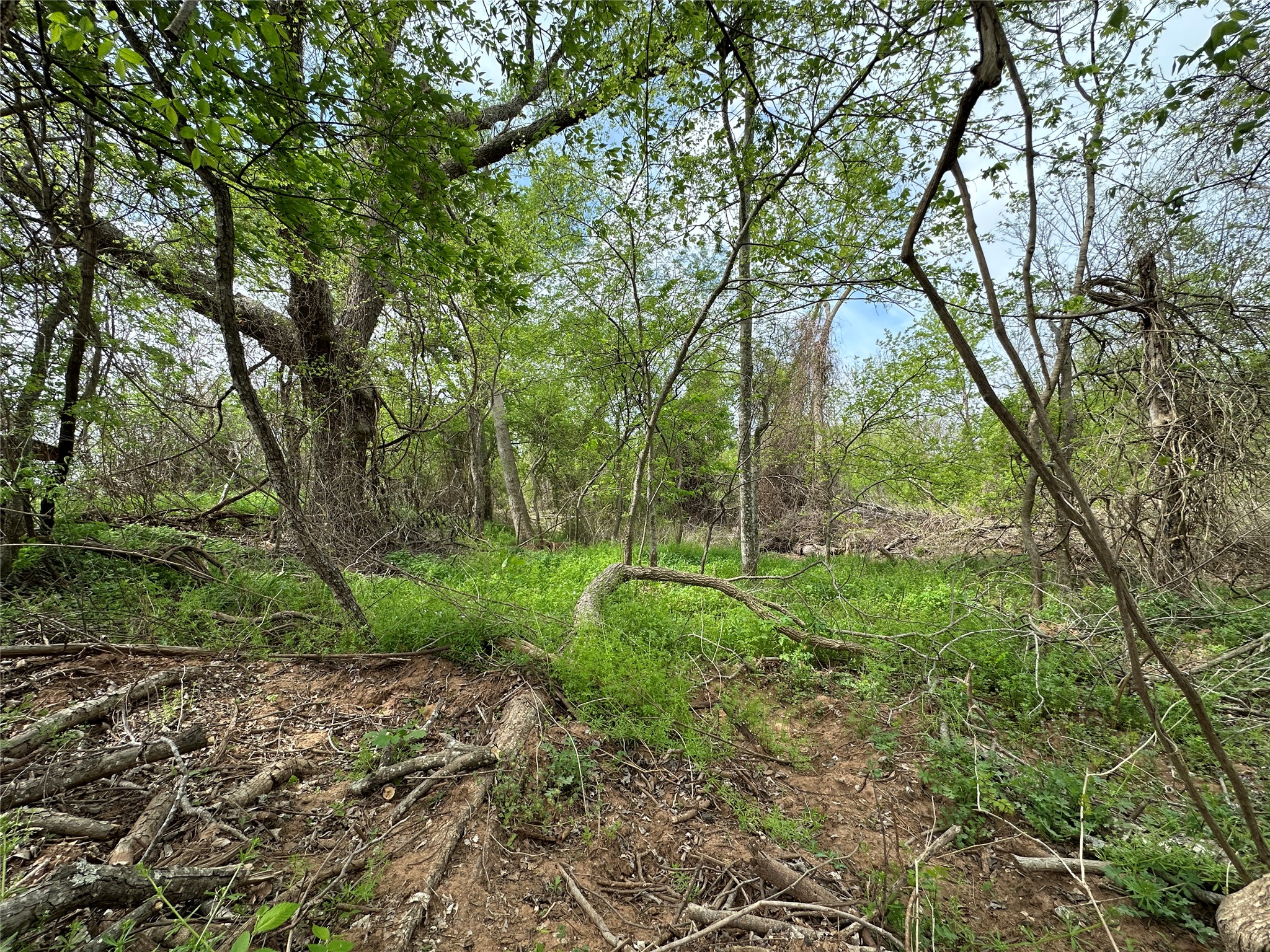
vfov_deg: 85.7
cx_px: 635
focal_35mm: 14
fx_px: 514
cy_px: 476
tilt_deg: +3.5
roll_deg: -0.2
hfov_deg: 102.1
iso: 40
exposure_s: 1/643
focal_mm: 2.22
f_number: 2.2
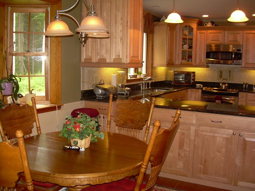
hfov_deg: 49.0
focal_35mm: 38
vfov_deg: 37.7
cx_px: 128
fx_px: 280
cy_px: 96
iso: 168
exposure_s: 1/60
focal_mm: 6.3
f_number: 2.8
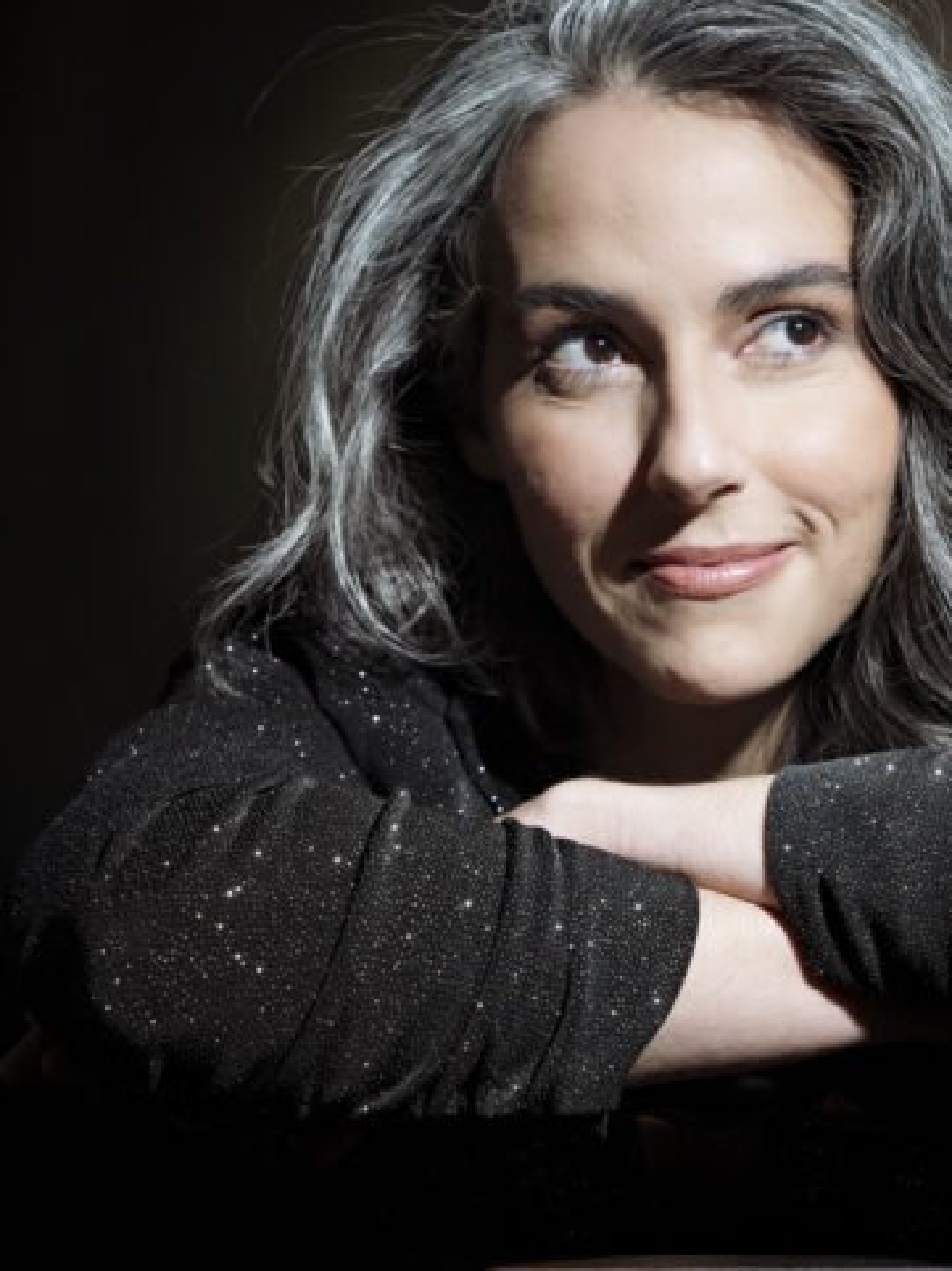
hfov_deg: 15.5
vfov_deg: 20.7
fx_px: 3487
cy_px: 620
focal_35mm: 95
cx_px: 738
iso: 200
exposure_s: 1/125
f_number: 6.3
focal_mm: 62
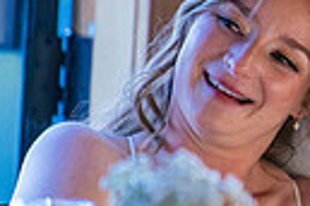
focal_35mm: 675
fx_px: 5812
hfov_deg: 3.0
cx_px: 601
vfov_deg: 2.0
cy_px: -28
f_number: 2.8
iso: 1000
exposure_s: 1/400
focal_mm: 150
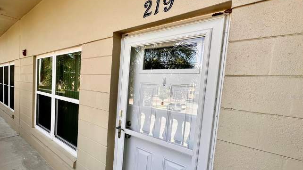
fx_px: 153
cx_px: 121
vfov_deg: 58.1
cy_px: 97
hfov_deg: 88.4
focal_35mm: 19
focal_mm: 2.22
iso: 40
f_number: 2.2
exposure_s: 1/198
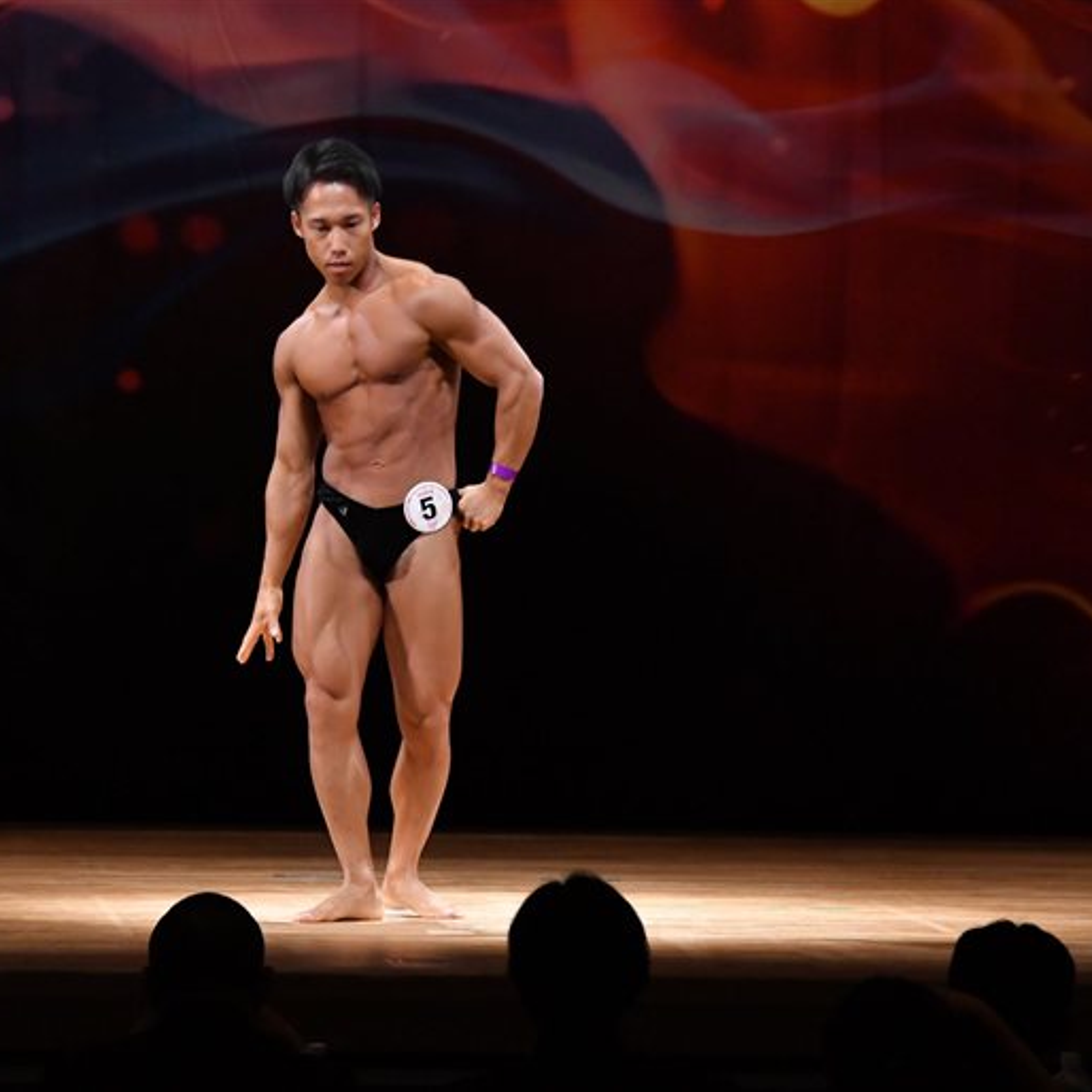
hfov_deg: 6.3
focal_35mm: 278
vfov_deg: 6.3
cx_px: 392
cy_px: 546
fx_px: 9922
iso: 4000
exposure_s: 1/400
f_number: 5.6
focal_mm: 145
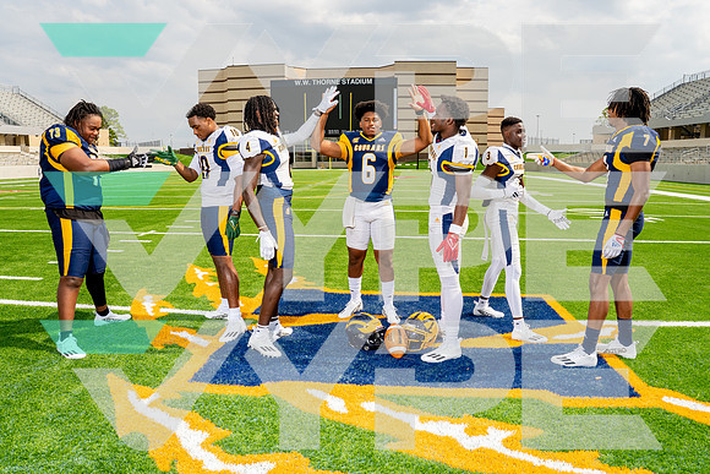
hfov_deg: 74.3
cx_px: 355
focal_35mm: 24
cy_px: 237
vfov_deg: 53.6
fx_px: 469
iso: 100
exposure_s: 1/250
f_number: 8
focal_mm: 23
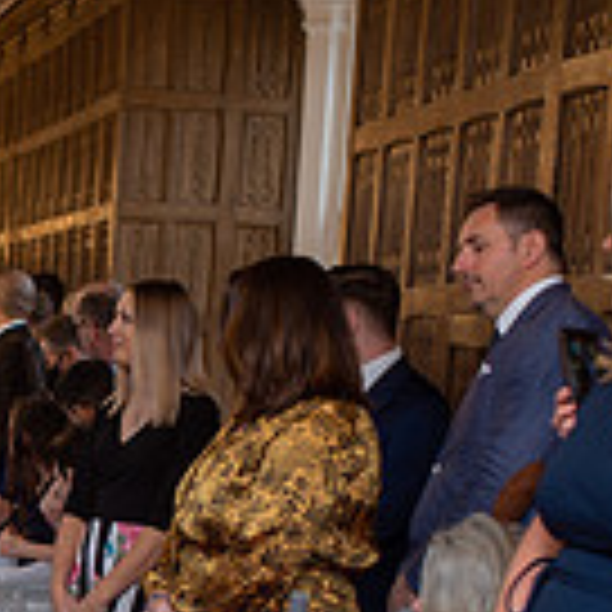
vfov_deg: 13.5
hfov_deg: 13.3
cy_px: 666
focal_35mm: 127
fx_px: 2540
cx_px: -176
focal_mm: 35
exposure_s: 1/125
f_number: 2.8
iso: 200
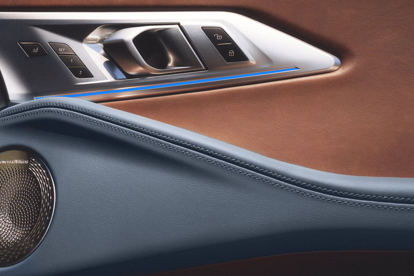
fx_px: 495
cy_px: 88
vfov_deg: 30.9
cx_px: 164
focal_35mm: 43
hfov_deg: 45.2
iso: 250
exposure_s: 1/200
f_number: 9
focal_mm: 31
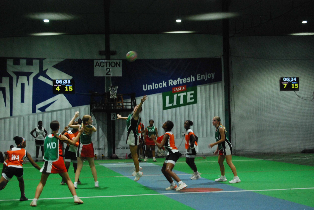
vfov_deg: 17.5
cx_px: 157
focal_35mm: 78
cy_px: 105
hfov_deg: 26.0
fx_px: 681
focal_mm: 52
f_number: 5.6
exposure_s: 1/60
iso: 1600
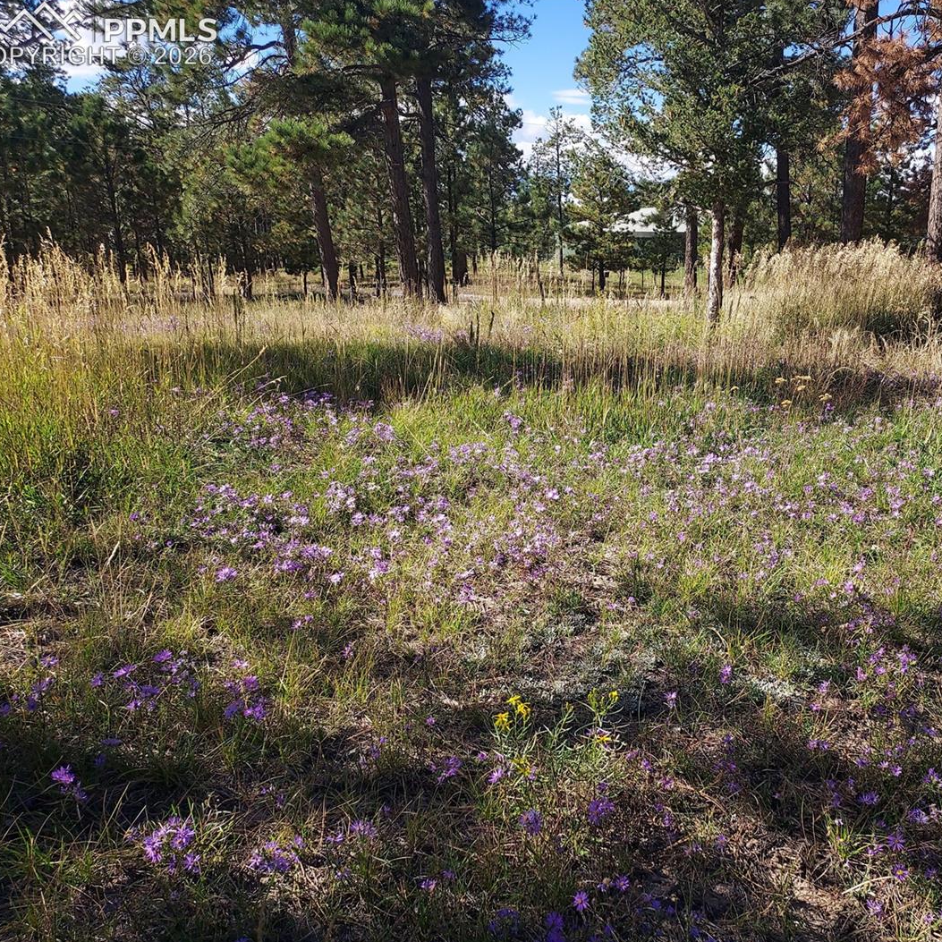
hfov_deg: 54.7
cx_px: 609
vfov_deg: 55.6
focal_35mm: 29
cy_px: 479
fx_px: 893
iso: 40
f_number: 1.8
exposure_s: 1/631
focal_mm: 4.6
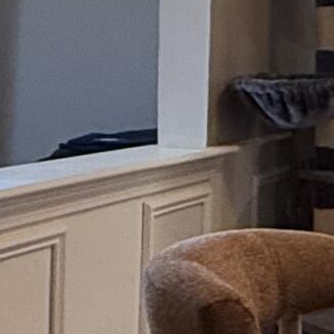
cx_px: 890
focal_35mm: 113
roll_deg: -2.0
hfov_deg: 11.5
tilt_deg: -1.0
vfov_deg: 15.3
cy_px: 61
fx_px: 1234
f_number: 2.2
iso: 250
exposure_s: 1/120
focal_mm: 2.22
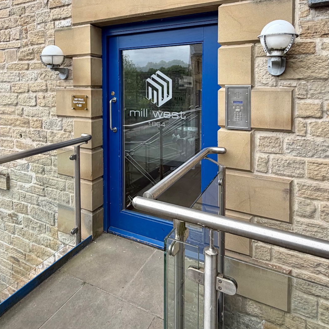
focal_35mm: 24
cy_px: 96
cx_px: 155
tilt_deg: -2.3
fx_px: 258
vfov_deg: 62.5
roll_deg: +0.2
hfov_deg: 65.0
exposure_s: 1/502
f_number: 2.2
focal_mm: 2.22
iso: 50
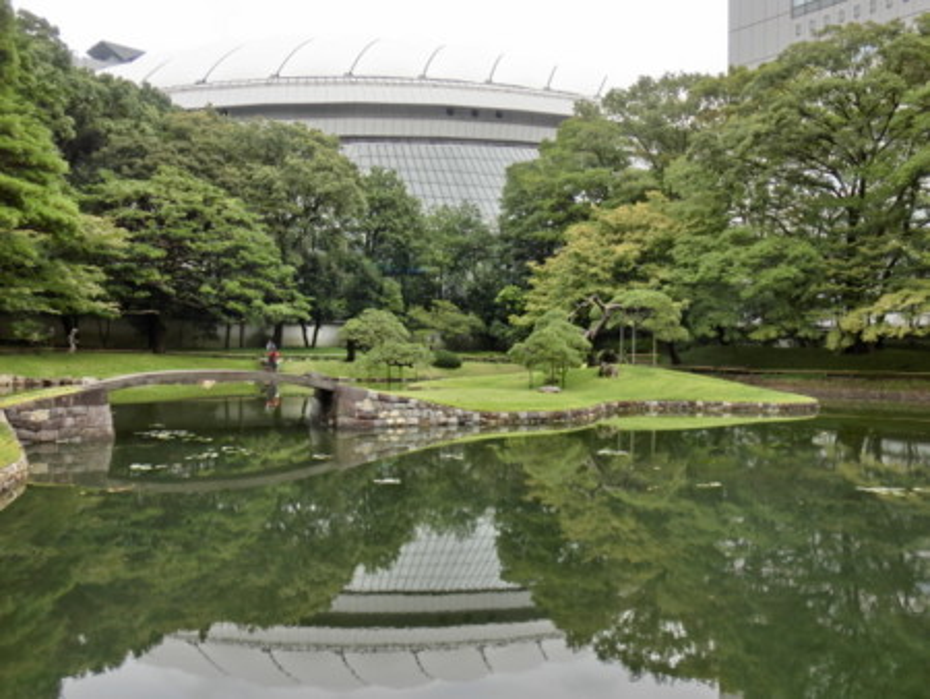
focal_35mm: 30
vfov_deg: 46.8
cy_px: 350
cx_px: 465
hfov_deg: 59.9
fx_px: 806
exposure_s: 1/160
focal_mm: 5.36
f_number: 3.5
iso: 80
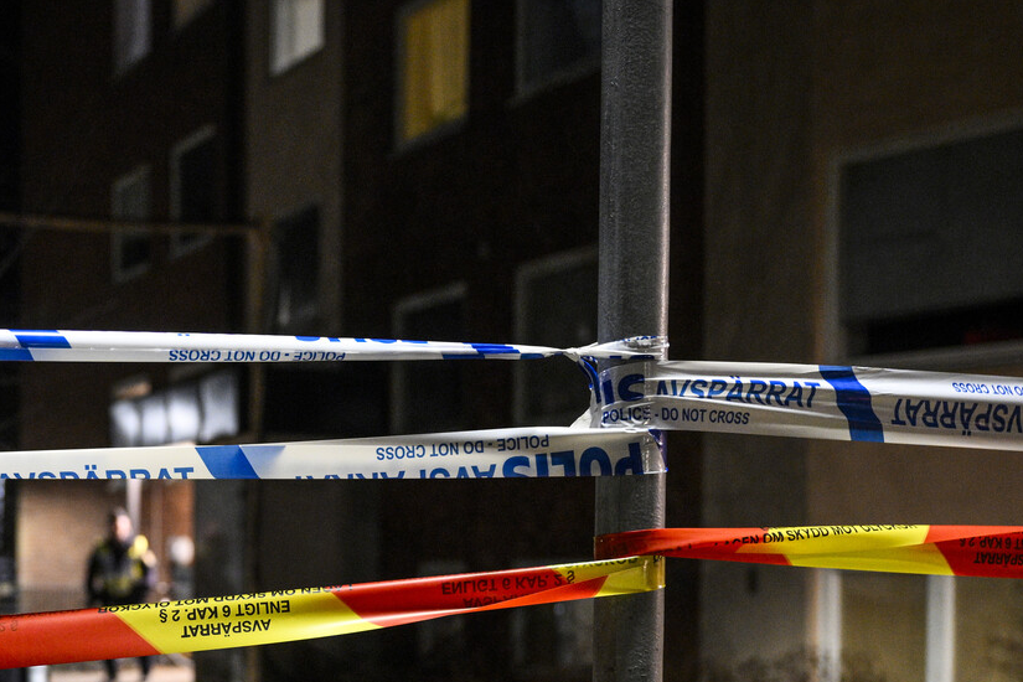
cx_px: 175
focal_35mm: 65
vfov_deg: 20.5
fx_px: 1846
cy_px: 608
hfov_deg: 30.1
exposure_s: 1/30
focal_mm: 33.5
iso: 4000
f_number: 2.8
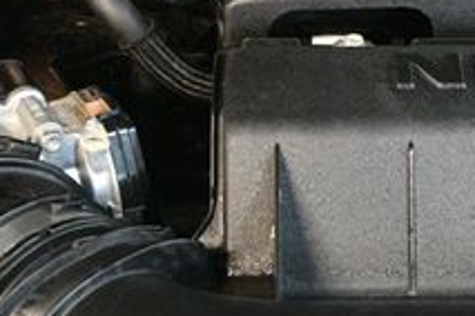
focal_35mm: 108
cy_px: 91
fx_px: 1425
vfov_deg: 12.7
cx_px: 457
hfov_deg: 18.5
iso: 6400
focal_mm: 24
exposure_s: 1/60
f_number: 3.8
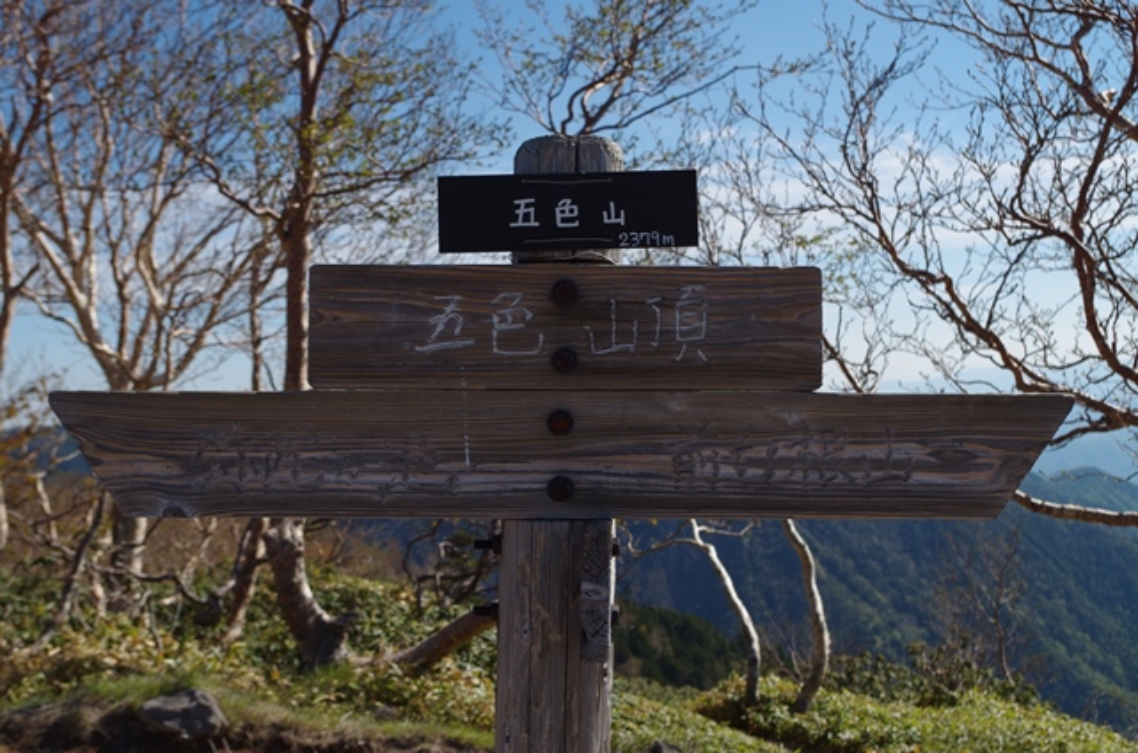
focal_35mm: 49
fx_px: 1545
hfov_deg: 40.4
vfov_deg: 27.4
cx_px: 569
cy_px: 376
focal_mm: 32.5
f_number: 5.6
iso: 100
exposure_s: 1/400
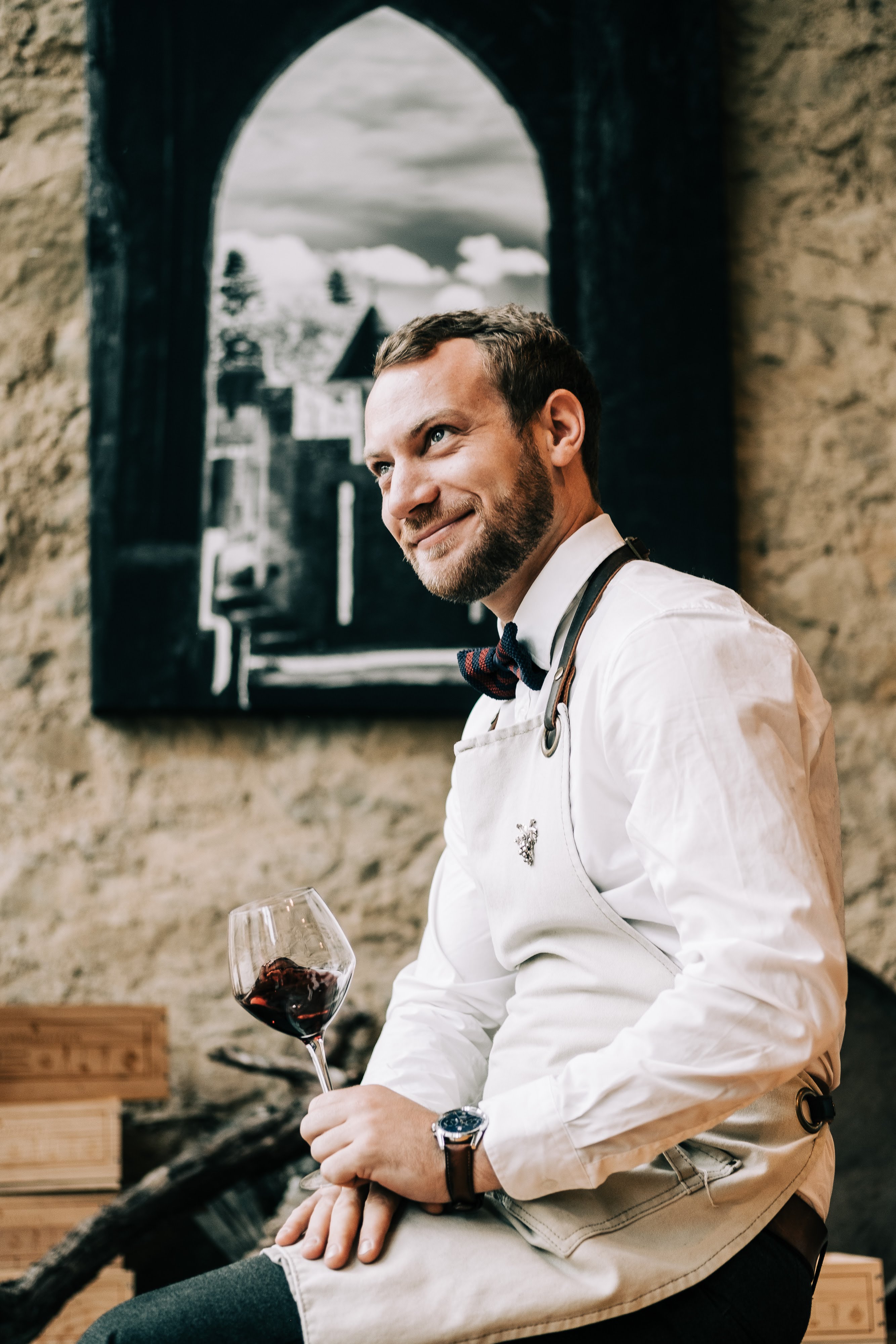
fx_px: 2800
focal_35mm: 75
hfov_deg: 18.2
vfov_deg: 27.0
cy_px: 672
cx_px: 448
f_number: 2
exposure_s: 1/140
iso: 200
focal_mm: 50
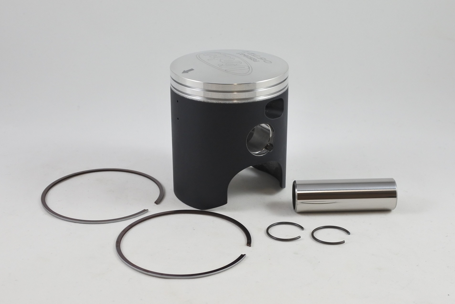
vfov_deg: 35.1
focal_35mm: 38
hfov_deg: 50.7
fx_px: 480
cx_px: 228
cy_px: 152
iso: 400
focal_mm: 14.3
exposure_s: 1/160
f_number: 4
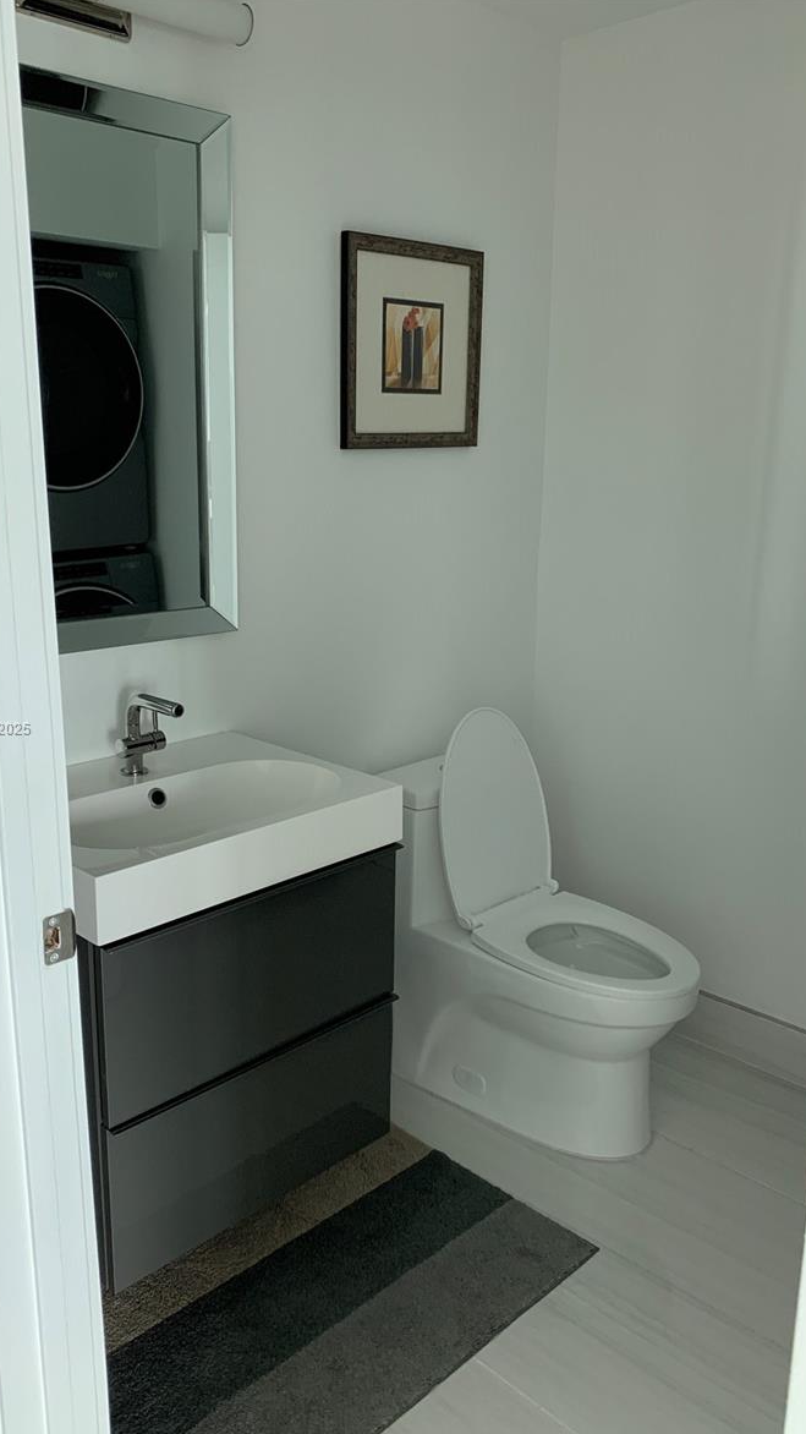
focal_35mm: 29
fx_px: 1102
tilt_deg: -13.8
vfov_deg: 66.1
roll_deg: +0.2
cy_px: 729
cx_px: 356
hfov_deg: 40.1
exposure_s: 1/121
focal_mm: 4.25
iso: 100
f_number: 1.8
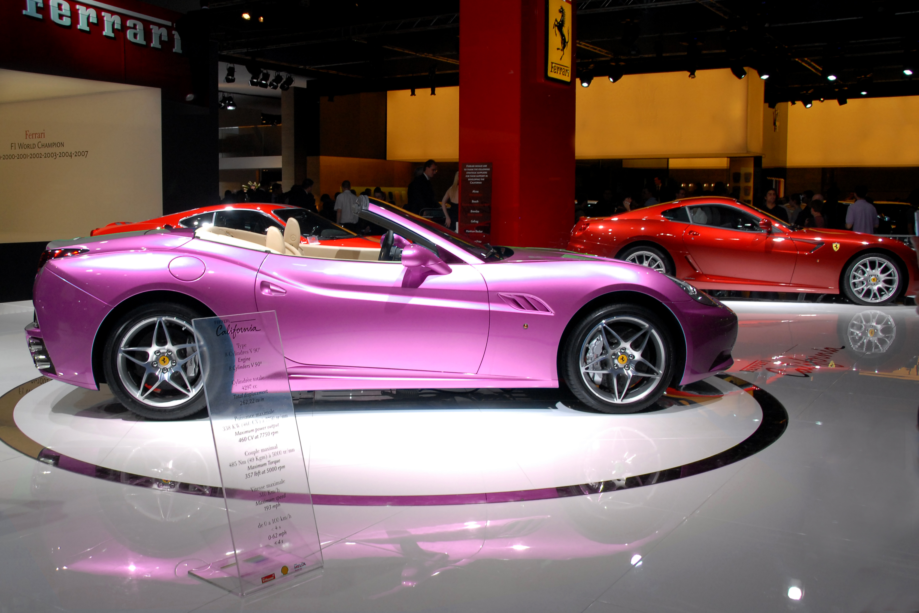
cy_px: 306
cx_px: 460
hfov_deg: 57.2
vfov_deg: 40.0
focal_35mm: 33
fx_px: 842
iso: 400
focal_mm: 22
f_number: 7.1
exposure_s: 1/200
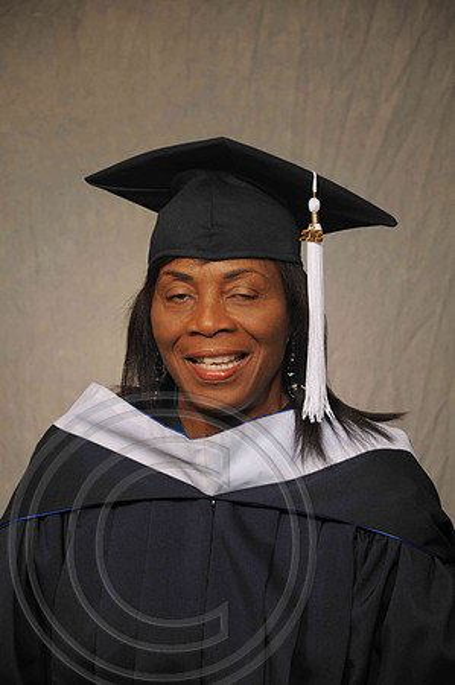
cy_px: 342
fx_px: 2708
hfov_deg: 9.6
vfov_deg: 14.4
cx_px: 228
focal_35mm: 142
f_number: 5.6
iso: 200
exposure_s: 1/125
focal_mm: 95
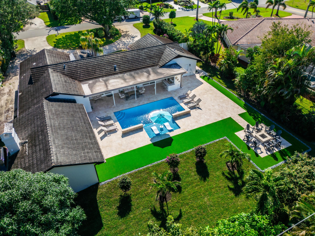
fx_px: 218
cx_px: 158
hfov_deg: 71.6
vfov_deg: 56.8
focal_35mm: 24
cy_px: 118
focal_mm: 6.72
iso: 100
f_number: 1.7
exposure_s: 1/2000
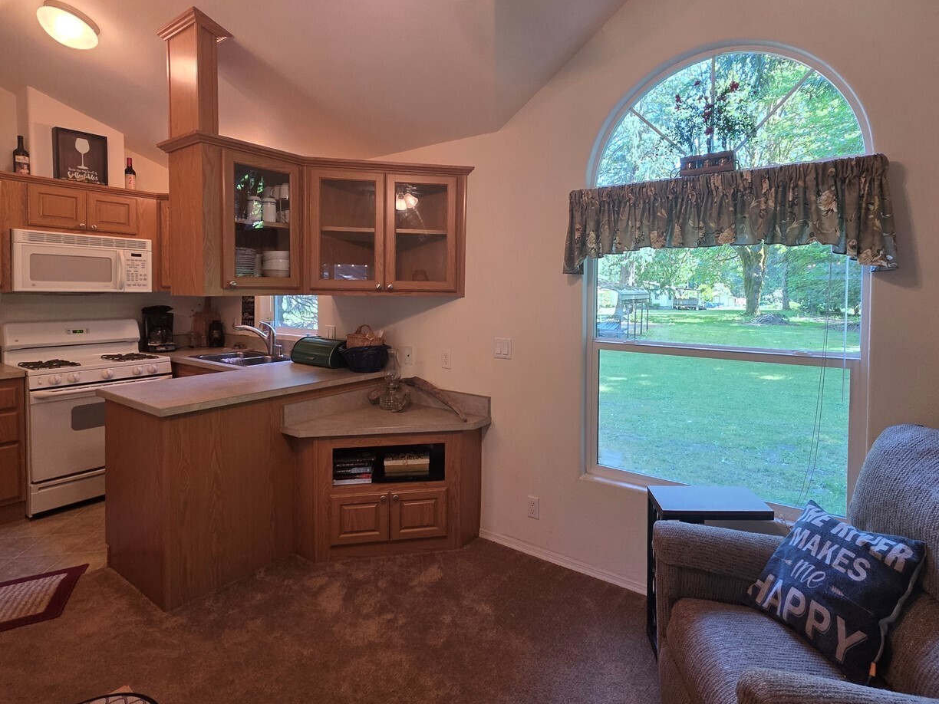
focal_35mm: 17
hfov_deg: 90.9
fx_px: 461
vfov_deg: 74.3
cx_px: 503
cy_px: 299
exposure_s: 1/120
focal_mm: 2.2
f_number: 1.9
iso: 250
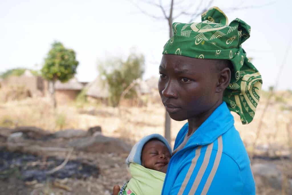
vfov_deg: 38.9
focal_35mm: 34
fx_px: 276
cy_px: 98
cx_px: 146
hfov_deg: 55.8
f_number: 4
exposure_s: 1/250
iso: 100
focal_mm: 34
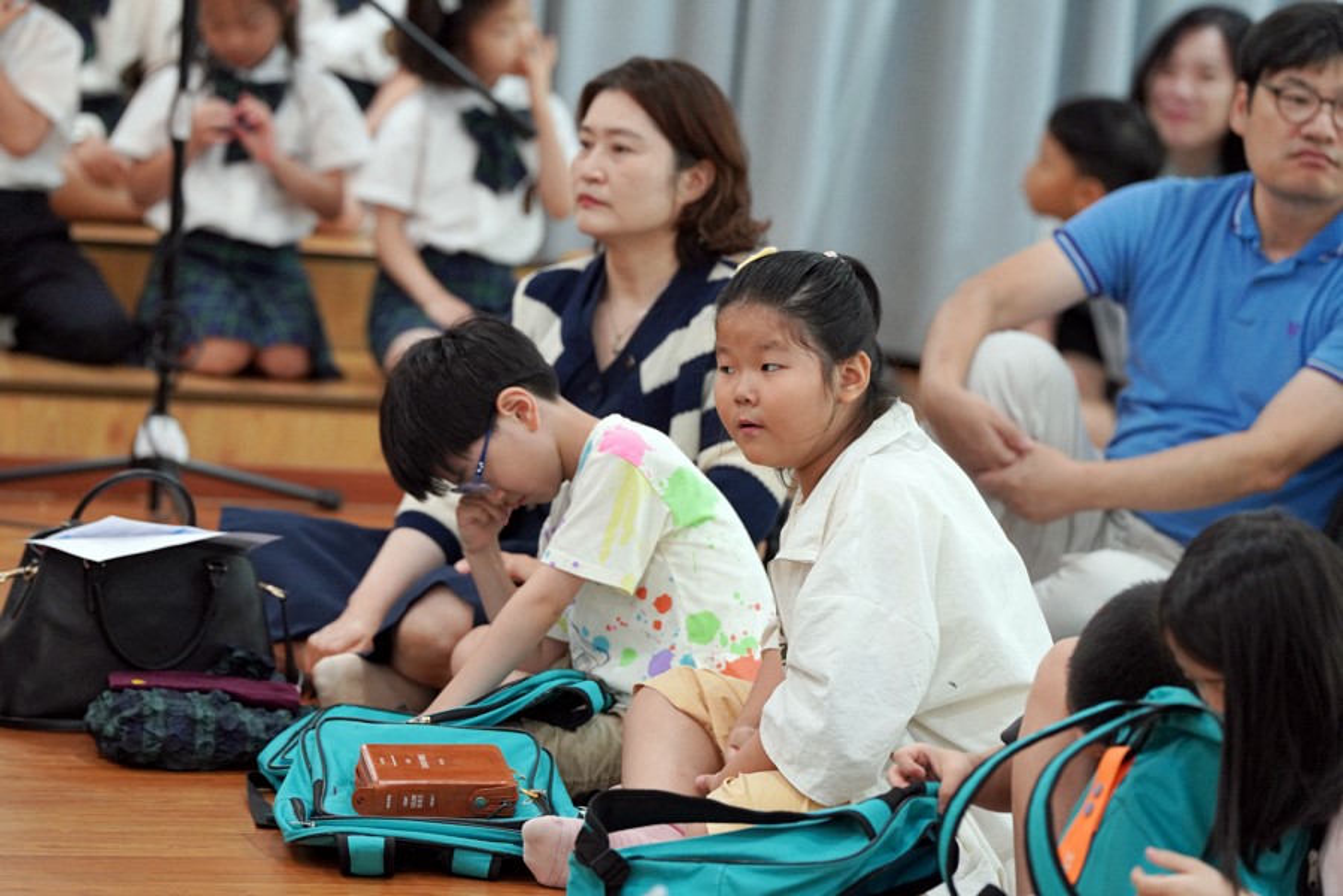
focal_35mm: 200
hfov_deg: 10.3
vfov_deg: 6.9
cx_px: 672
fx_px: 7461
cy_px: 448
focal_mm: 200
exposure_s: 1/250
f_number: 4
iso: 2500
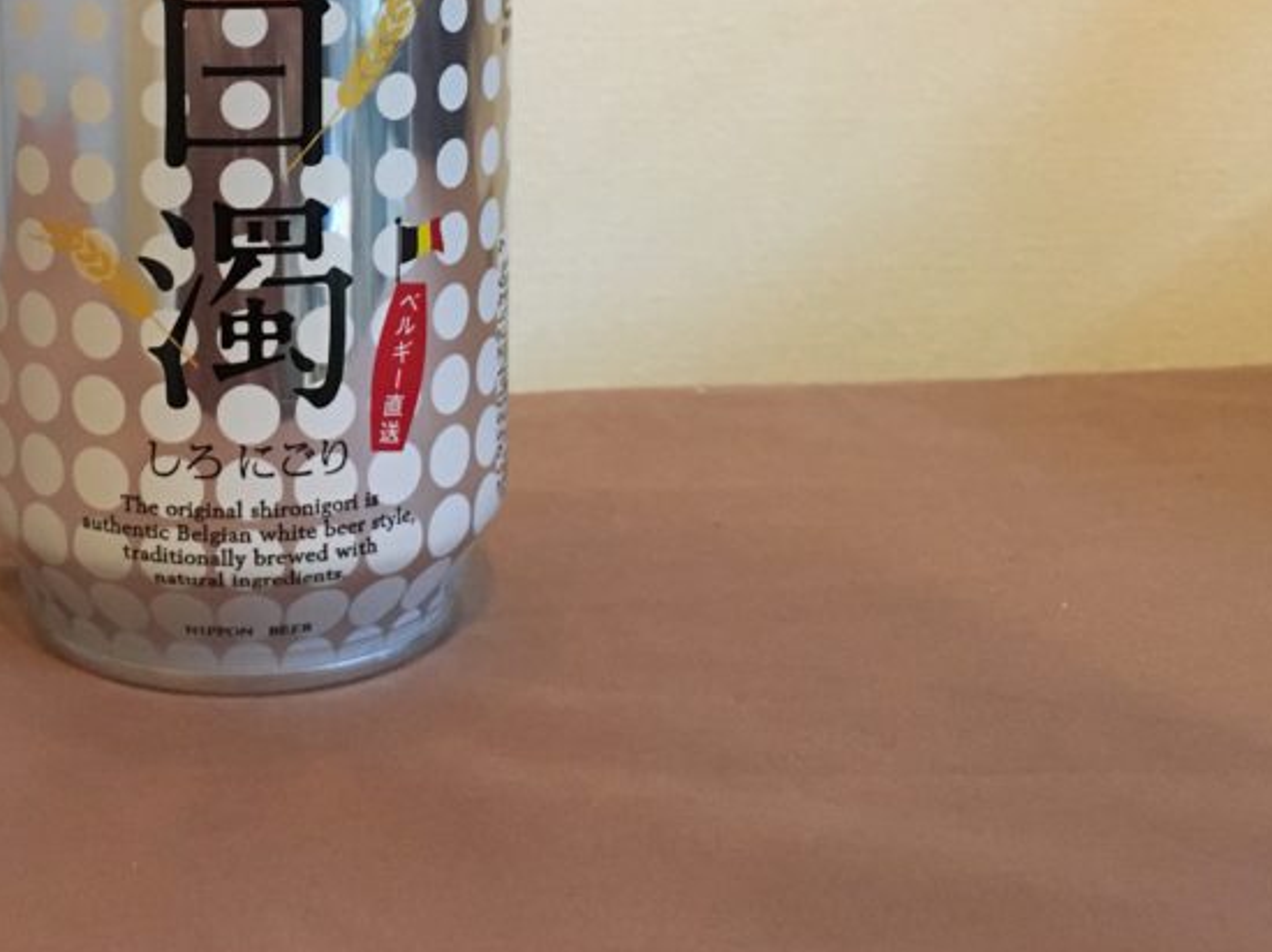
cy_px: 159
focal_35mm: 54
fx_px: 1983
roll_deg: -0.5
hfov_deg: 34.4
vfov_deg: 26.4
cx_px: 250
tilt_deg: -11.4
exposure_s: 1/25
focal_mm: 4.15
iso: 200
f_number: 2.2
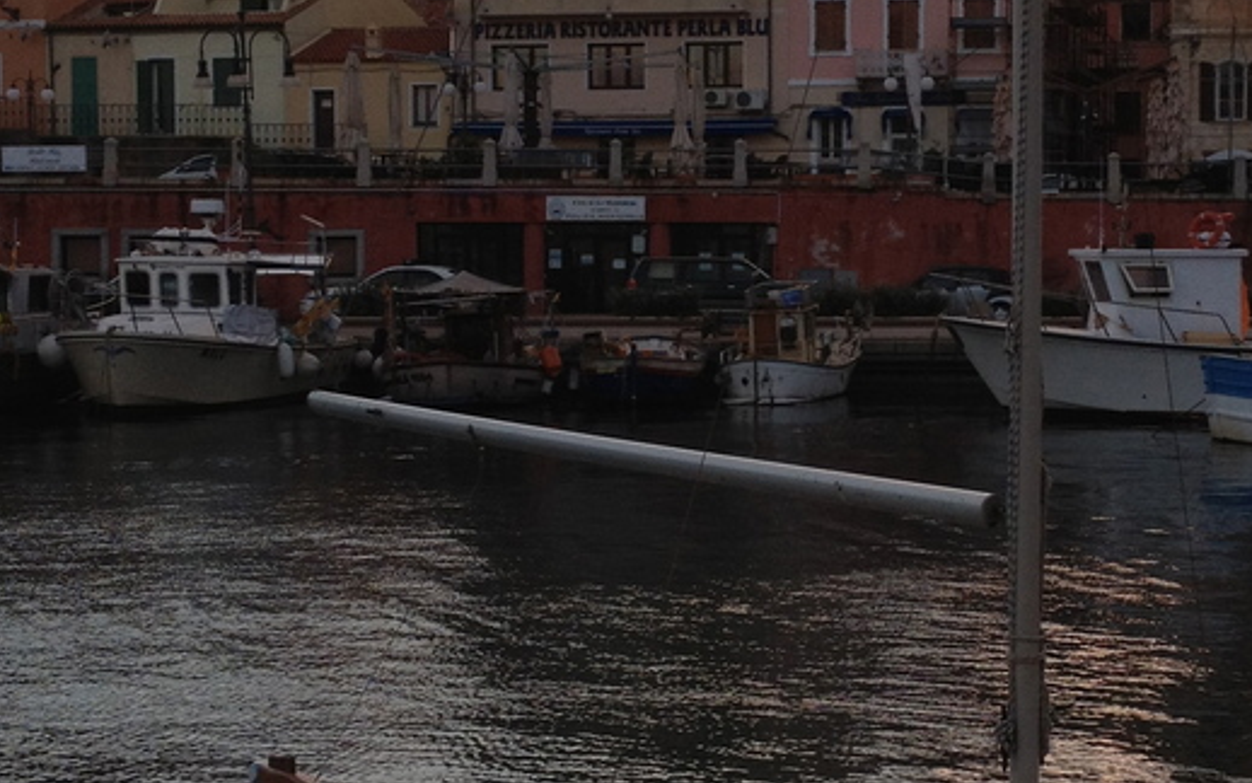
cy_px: 367
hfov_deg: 24.0
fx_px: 2935
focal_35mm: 86
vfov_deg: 15.2
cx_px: 798
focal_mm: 4.28
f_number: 2.4
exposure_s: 1/315
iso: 64
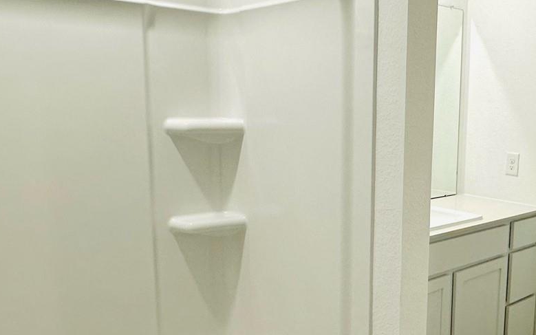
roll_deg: -0.6
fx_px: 570
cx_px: 376
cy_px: 197
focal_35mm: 39
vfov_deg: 32.7
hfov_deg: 49.1
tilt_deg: -9.3
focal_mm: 2.22
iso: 160
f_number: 2.2
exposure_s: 1/120
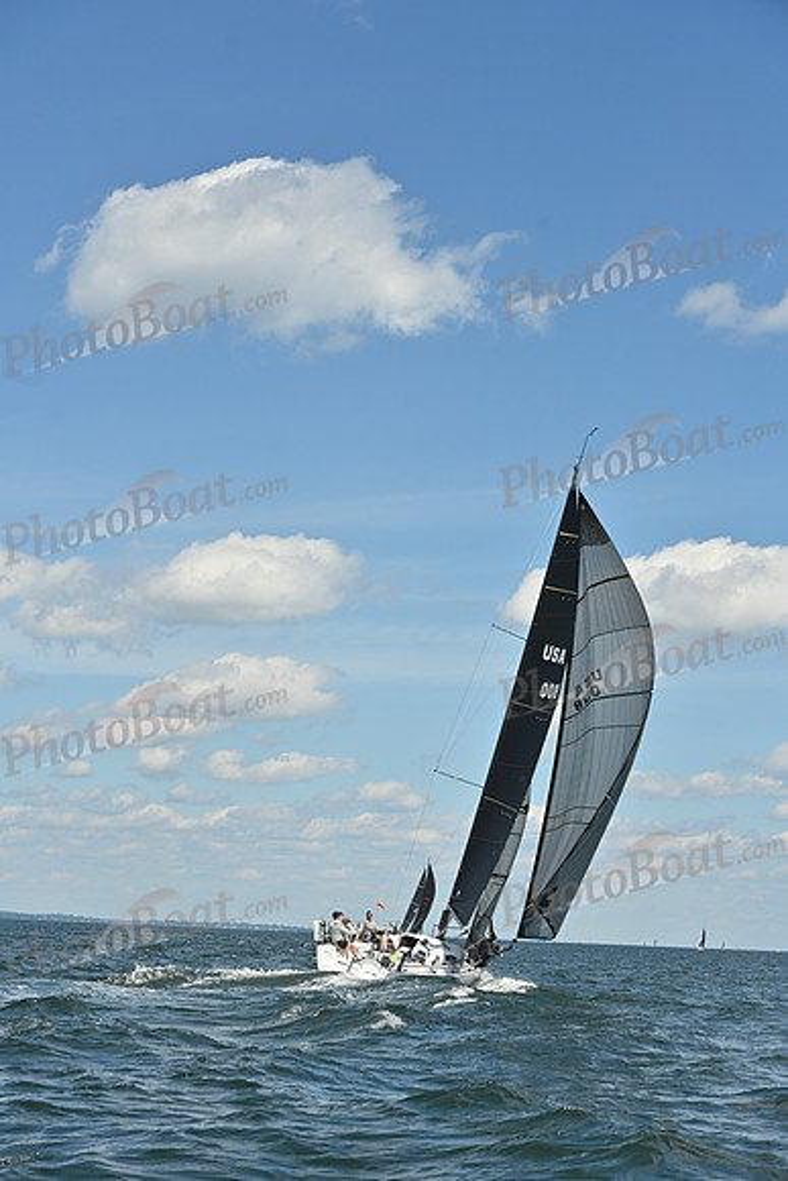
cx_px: 394
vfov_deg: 28.8
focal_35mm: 70
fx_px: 2297
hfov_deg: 19.5
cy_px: 590
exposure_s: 1/1600
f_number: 8
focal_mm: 70
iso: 250
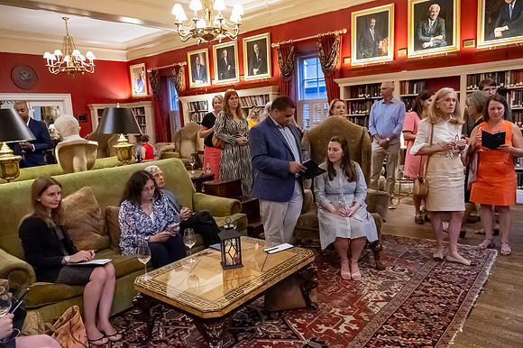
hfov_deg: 71.5
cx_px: 262
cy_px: 174
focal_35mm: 25
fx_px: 363
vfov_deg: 51.2
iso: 25600
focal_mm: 17
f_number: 5
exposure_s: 1/160
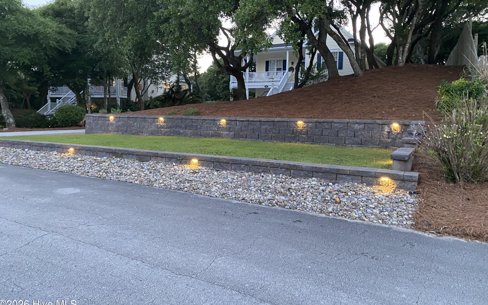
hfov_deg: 66.5
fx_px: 372
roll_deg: -0.6
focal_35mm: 28
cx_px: 245
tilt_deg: -1.8
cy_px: 135
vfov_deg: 44.5
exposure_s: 1/59
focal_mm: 4.25
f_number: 1.8
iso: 500
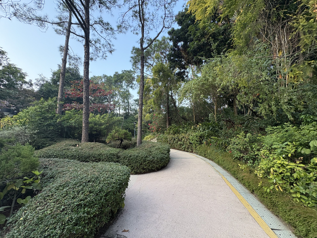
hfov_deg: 102.1
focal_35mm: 14
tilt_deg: +10.2
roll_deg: +0.6
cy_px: 119
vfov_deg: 85.7
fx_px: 128
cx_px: 158
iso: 125
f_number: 2.2
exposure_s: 1/136
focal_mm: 2.22
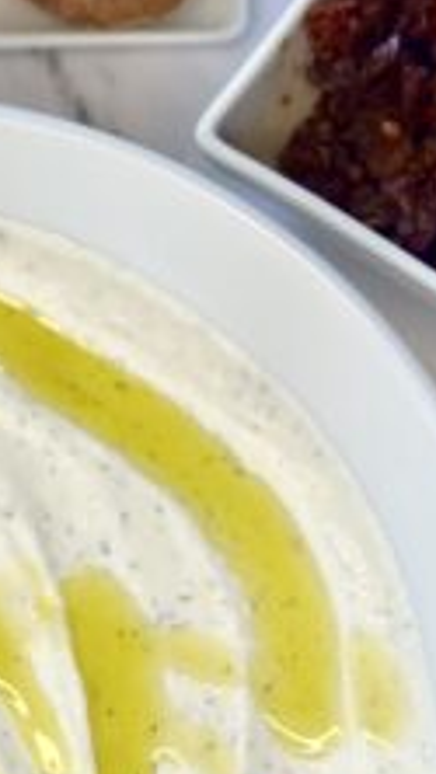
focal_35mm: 118
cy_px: 575
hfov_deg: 10.1
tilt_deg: -77.7
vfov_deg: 18.0
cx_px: -96
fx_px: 2423
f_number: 1.78
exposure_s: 1/280
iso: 80
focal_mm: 6.86
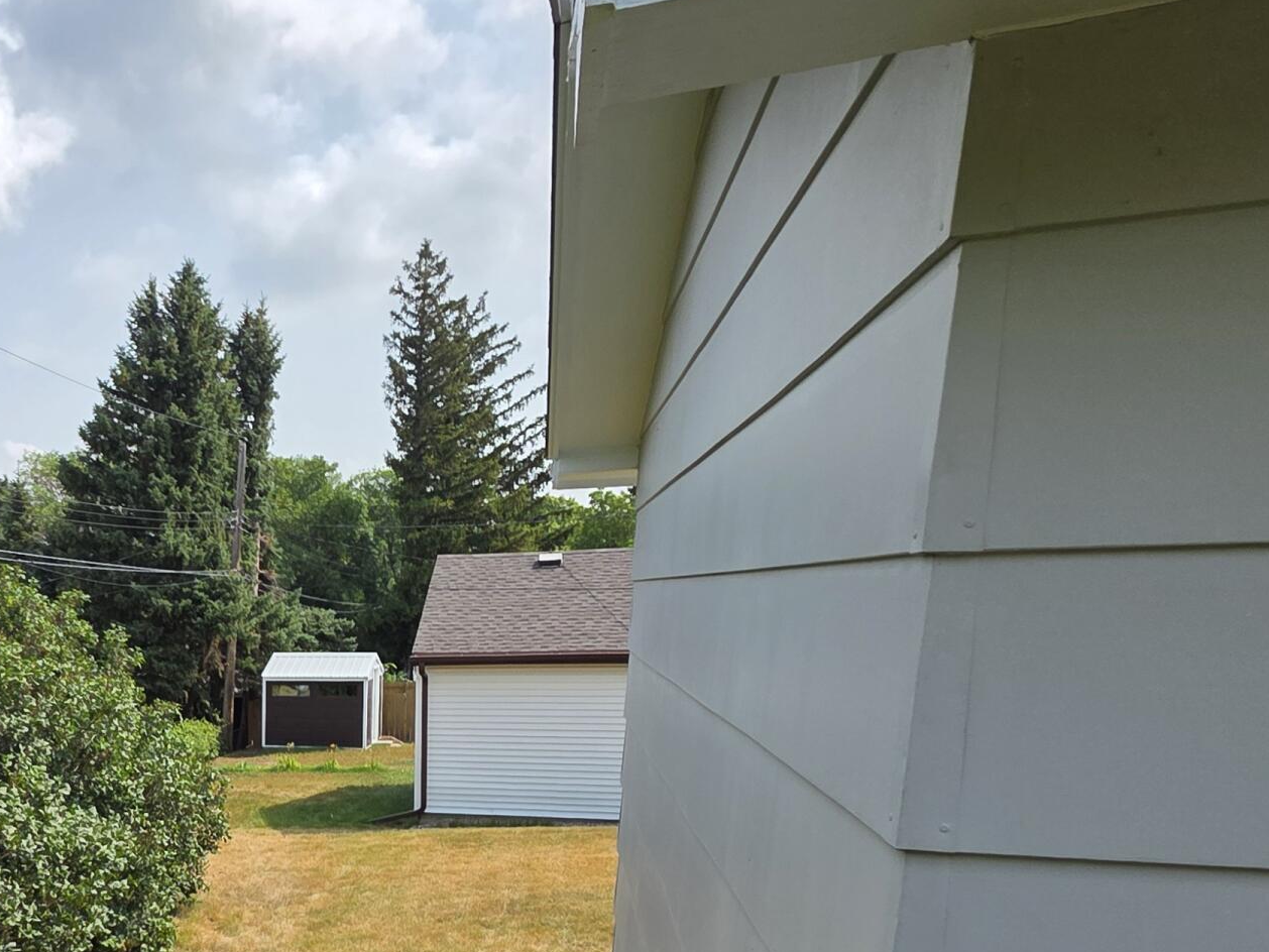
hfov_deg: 47.7
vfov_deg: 43.2
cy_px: 769
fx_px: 1137
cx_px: -17
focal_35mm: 31
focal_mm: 2.2
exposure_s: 1/2099
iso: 40
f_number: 1.9
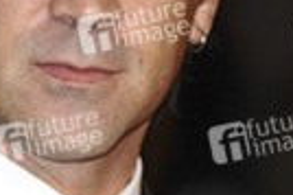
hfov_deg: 2.0
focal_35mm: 1008
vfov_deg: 1.4
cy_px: -26
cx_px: 74
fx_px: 8194
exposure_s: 1/250
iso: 320
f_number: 4.5
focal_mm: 200
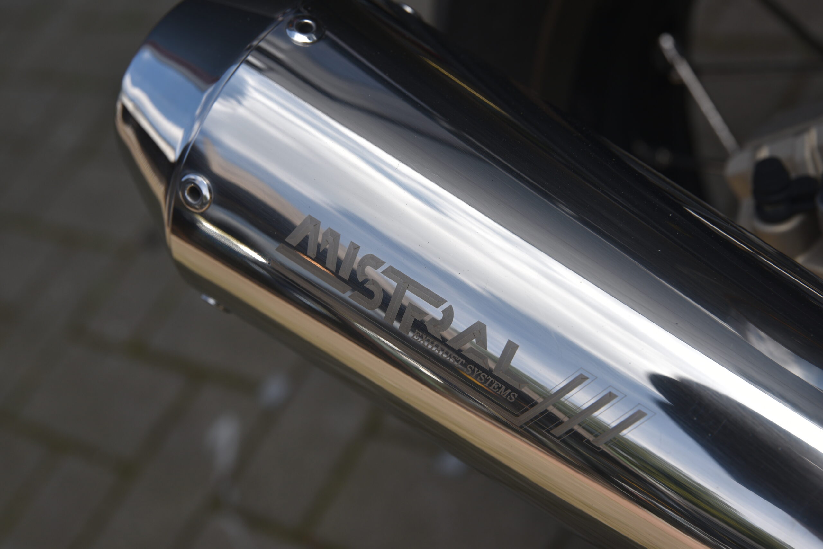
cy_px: 274
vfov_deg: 19.5
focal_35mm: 70
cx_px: 412
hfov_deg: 28.8
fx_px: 1601
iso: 100
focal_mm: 70
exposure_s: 1/250
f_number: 8
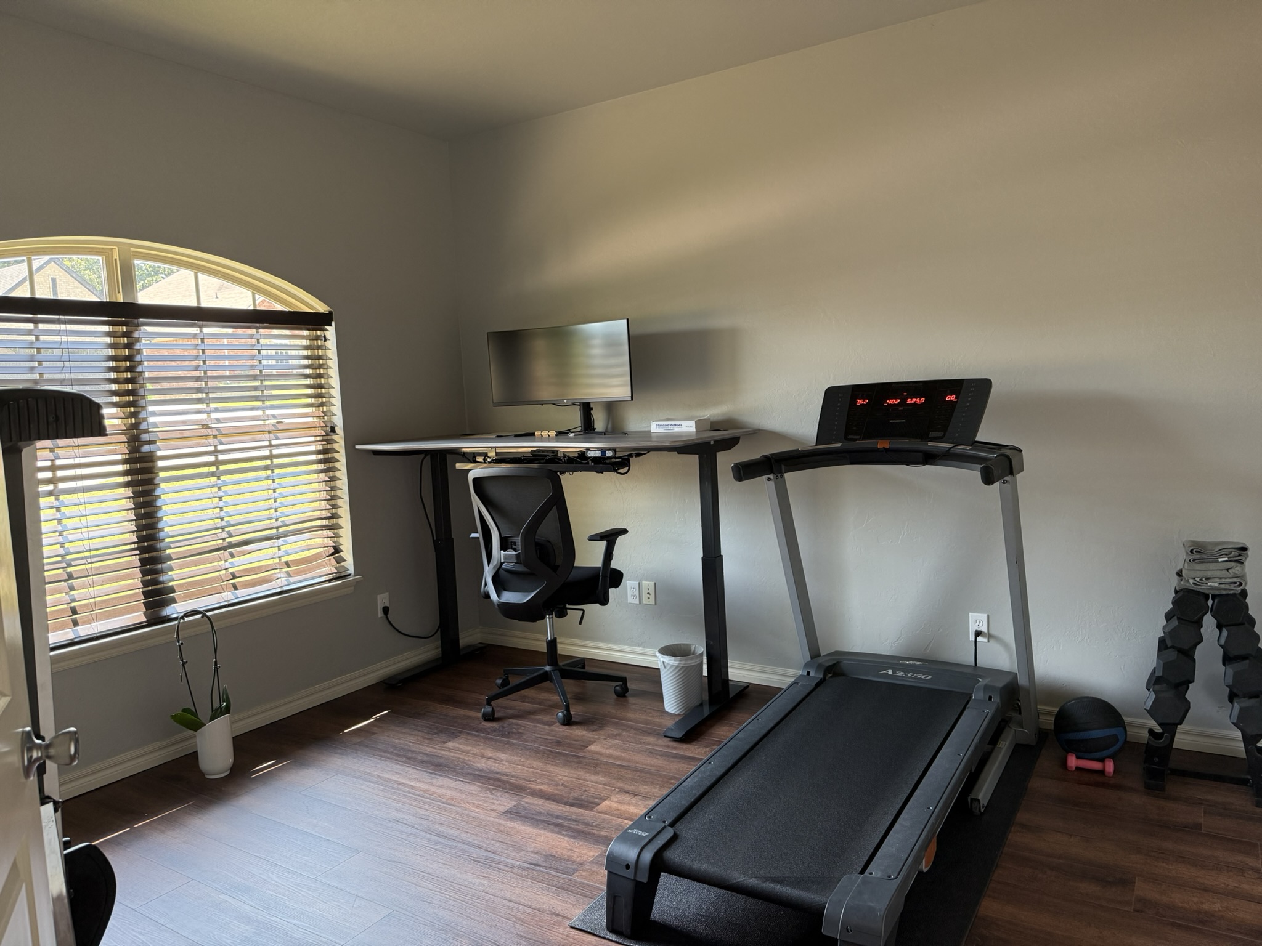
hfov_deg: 71.6
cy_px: 473
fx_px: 875
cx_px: 631
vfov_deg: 56.8
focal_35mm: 24
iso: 200
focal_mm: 6.76
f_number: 1.78
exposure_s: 1/120
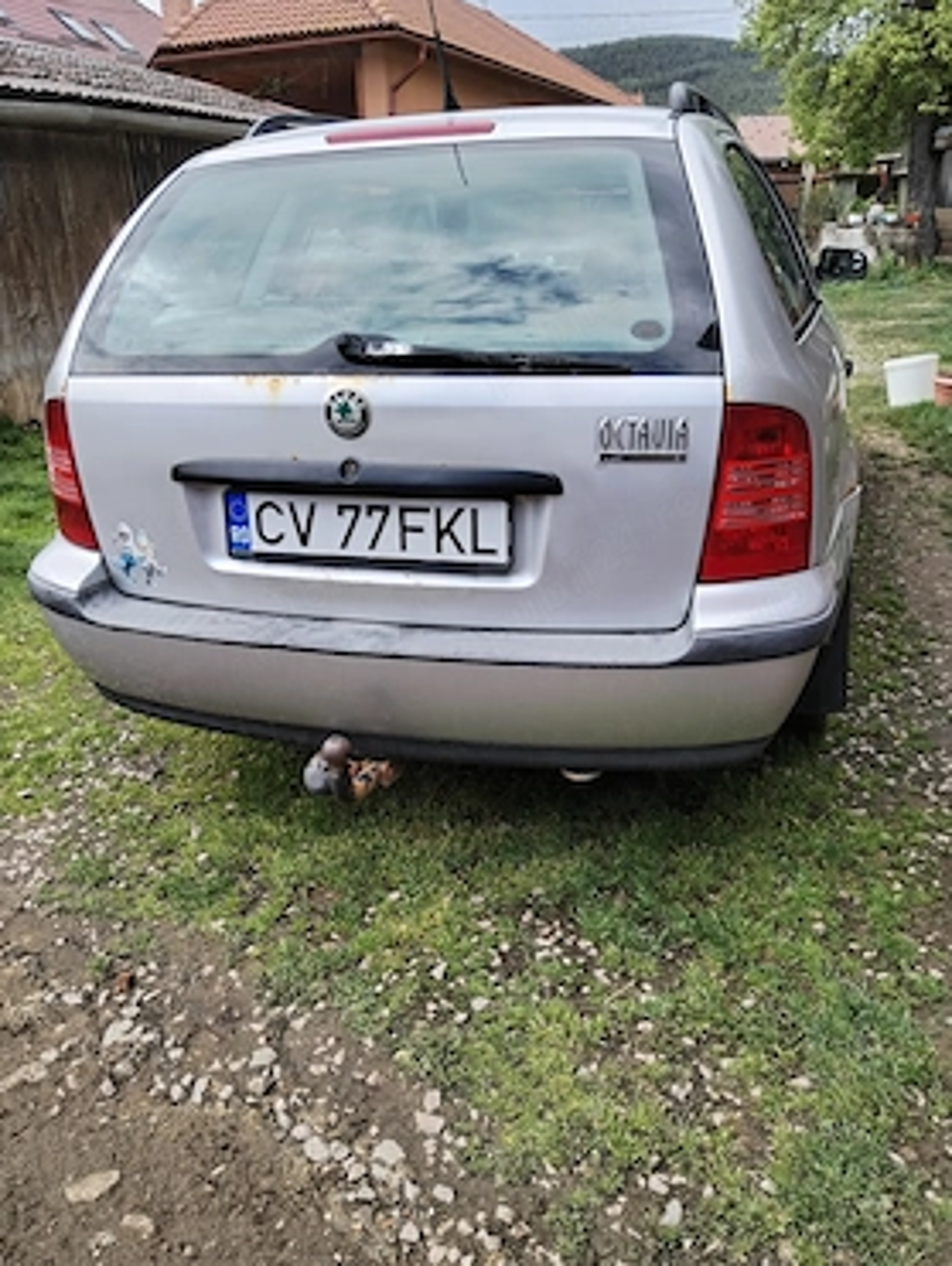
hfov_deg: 49.8
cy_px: 624
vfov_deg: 63.4
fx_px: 1025
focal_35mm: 28
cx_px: 471
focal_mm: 4.75
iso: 100
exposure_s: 1/199
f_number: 1.8
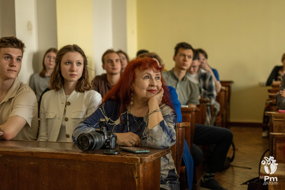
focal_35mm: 52
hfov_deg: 37.8
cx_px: 142
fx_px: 416
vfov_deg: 25.8
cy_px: 95
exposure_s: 1/200
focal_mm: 35
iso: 640
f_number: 1.8
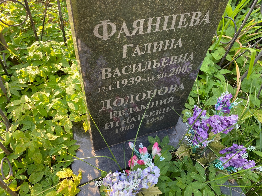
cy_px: 98
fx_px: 197
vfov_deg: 53.1
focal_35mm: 26
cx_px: 131
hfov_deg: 67.3
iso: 40
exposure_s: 1/121
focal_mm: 4.25
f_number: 1.8
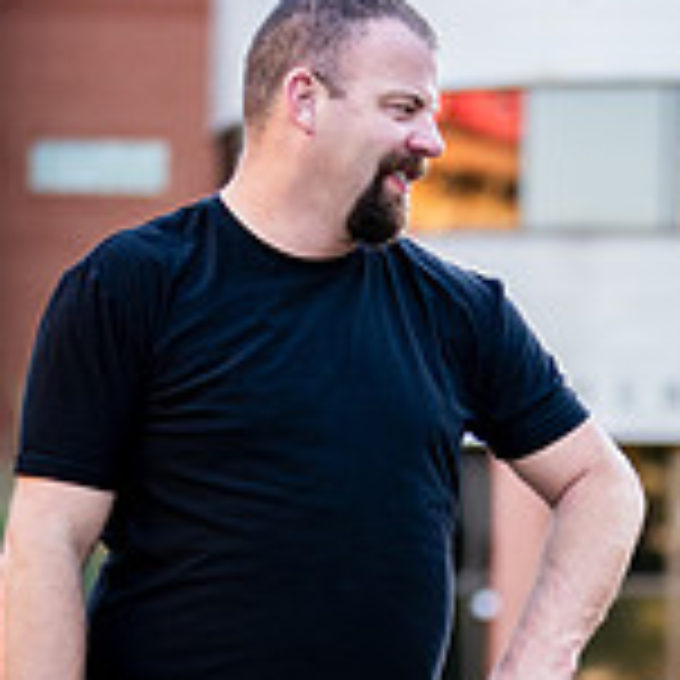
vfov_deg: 8.2
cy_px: 812
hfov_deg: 8.2
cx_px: 726
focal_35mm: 211
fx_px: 4689
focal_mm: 50
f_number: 1.2
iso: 320
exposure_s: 1/1250
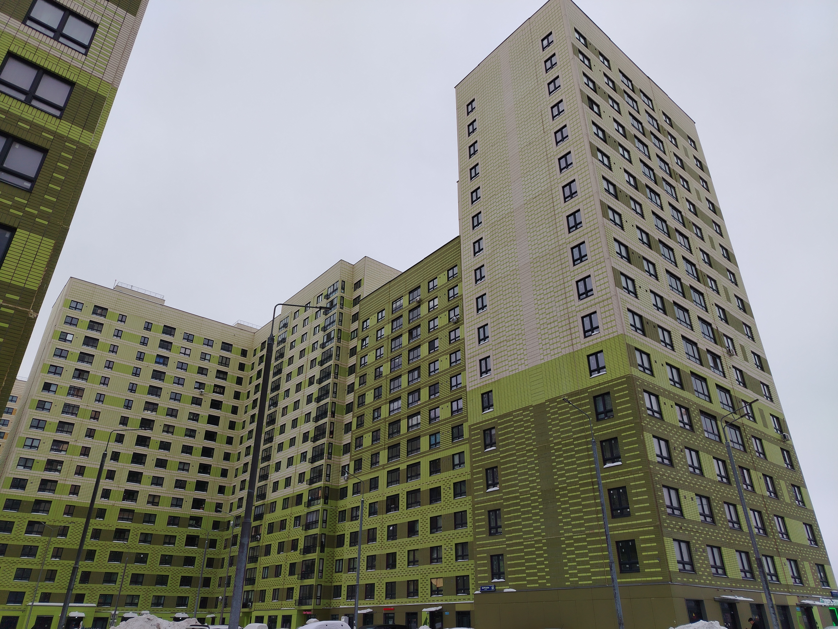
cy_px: 314
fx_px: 581
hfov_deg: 71.6
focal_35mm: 24
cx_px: 419
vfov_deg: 56.8
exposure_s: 1/144
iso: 100
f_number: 1.75
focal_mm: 5.25
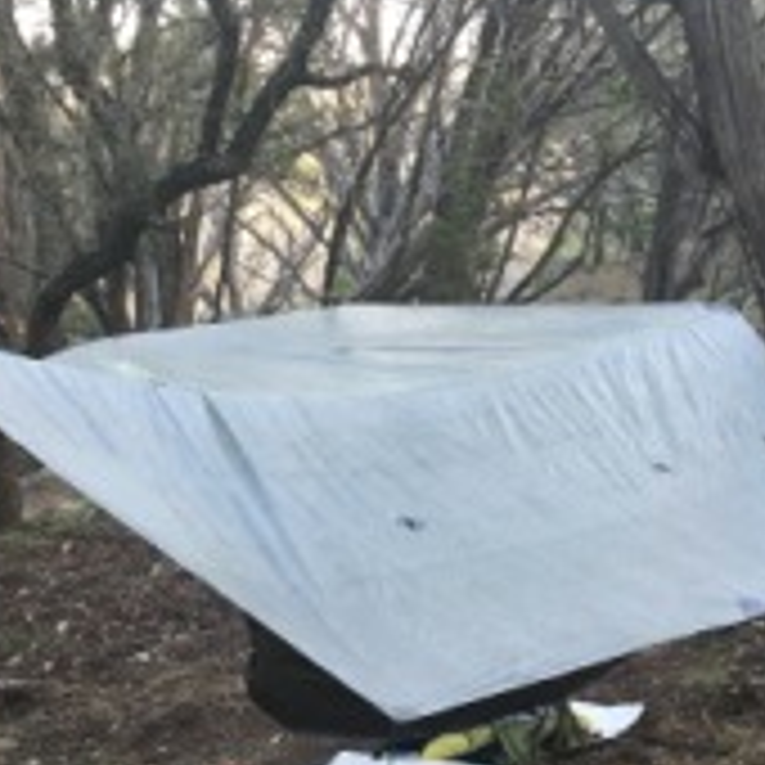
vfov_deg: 30.7
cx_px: 468
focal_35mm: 55
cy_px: 549
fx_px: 1375
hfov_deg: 31.0
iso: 40
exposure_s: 1/30
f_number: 2.2
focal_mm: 4.15
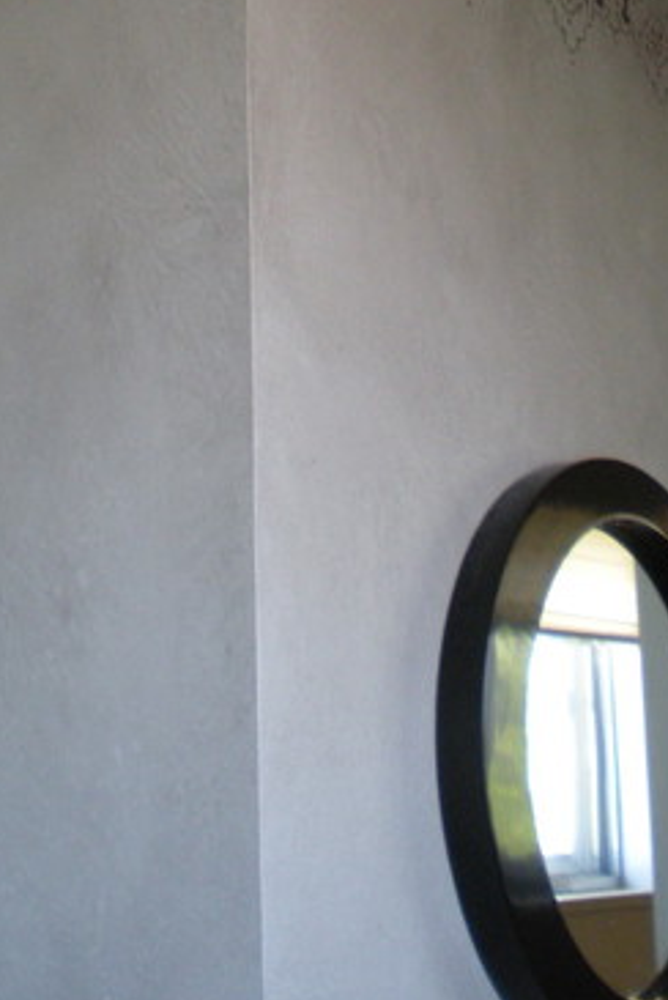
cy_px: 182
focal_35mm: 75
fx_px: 2083
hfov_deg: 18.2
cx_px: 433
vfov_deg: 26.4
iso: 200
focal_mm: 6.3
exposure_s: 1/24
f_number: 3.1
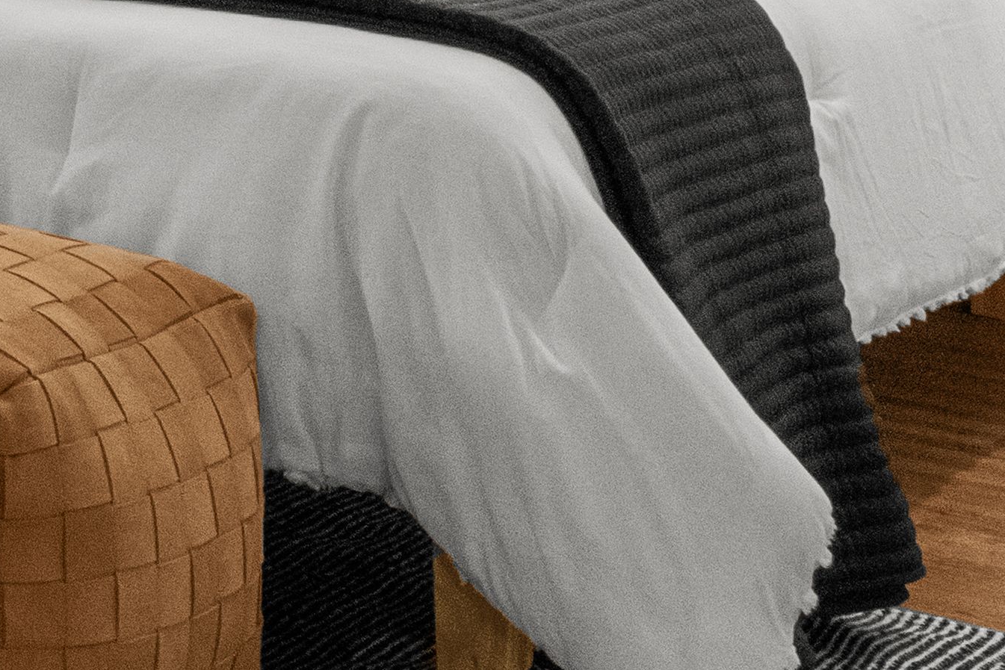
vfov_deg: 11.6
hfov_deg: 14.9
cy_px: -498
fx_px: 3078
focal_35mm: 110
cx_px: -1056
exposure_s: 1/13
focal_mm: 15.6
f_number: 11
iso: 3200
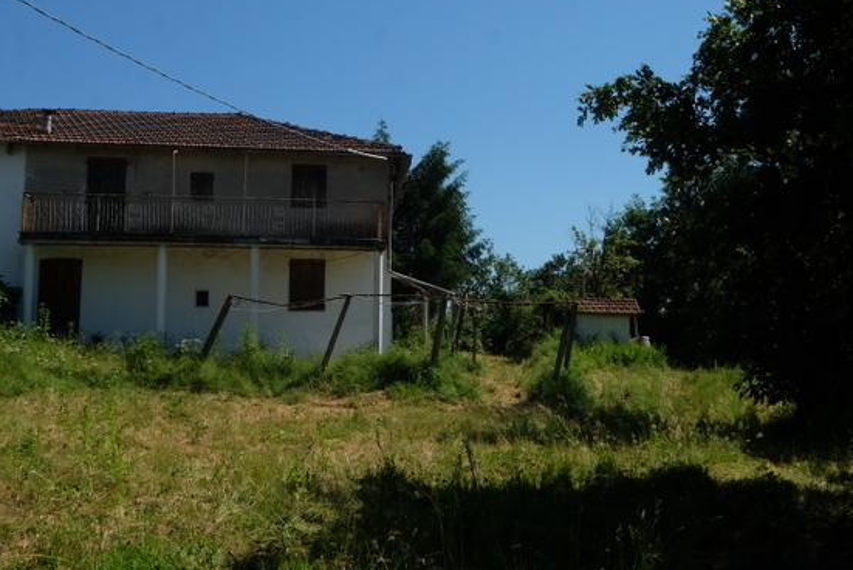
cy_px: 198
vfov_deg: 29.7
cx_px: 481
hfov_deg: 43.5
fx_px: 1067
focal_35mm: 45
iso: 400
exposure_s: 1/350
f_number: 14
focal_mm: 20.9
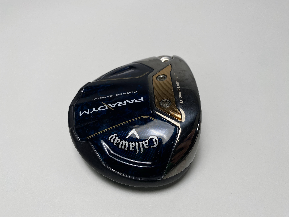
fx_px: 217
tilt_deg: -49.9
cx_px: 144
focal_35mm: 26
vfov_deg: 53.1
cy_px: 108
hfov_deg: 67.3
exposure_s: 1/436
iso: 32
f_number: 1.8
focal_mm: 4.25
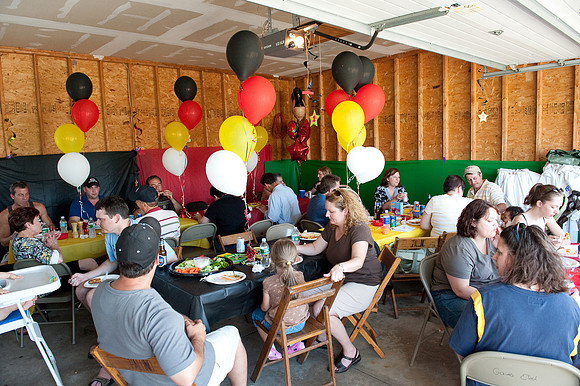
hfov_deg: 73.8
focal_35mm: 24
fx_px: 386
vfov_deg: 53.1
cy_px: 193
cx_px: 290
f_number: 5.6
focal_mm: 24
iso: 2500
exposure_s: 1/250
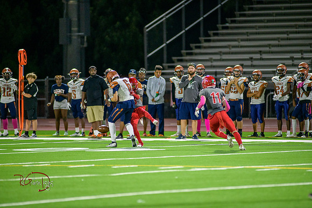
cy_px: 104
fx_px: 2600
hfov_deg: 6.9
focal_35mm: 300
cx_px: 156
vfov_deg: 4.6
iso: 2000
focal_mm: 300
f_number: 2.8
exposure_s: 1/500
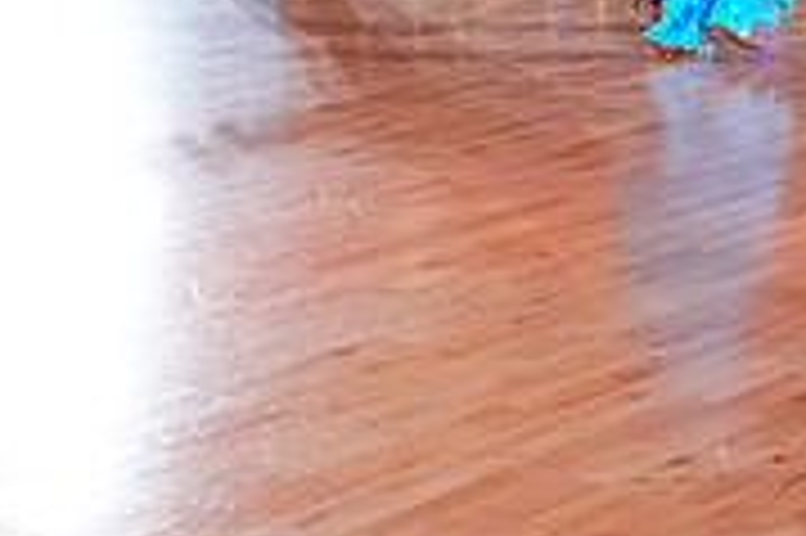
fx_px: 2684
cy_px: -173
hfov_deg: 17.0
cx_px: 207
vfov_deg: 11.1
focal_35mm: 120
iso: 5000
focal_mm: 37
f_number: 5.6
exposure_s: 1/400
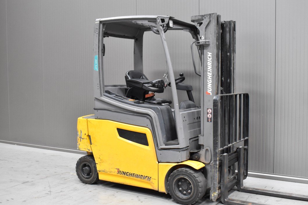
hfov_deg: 47.3
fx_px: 351
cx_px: 175
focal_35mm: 41
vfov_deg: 32.6
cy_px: 110
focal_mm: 24
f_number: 5
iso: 1600
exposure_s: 1/30
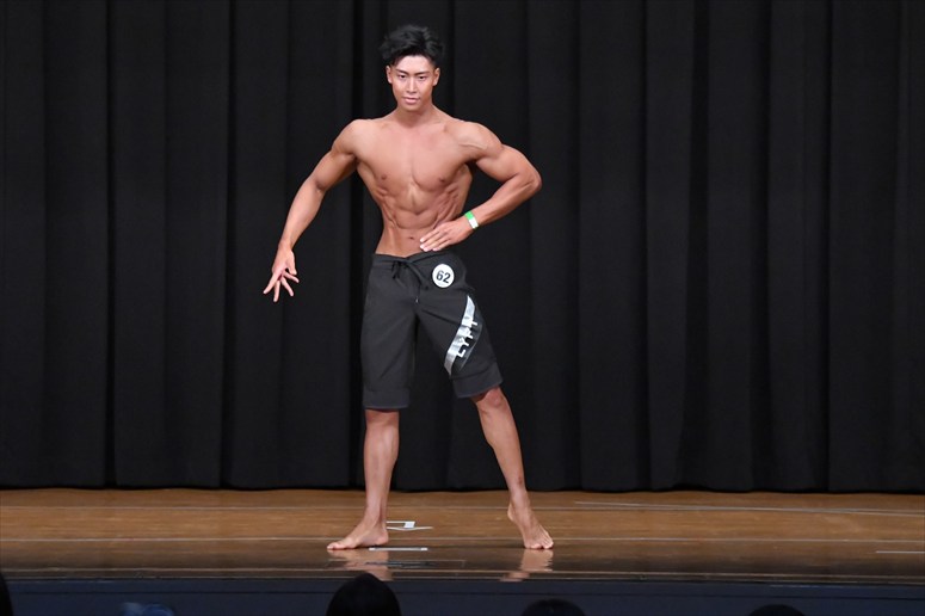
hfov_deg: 10.2
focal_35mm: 202
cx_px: 462
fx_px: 5188
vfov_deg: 6.8
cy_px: 308
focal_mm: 135
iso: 8000
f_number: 5.6
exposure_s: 1/400
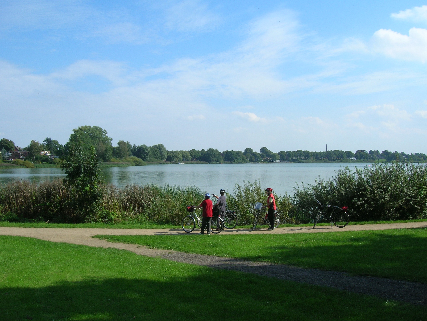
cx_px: 214
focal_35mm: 35
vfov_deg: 40.7
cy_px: 160
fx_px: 432
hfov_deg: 52.6
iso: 50
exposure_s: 1/370
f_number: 4.9
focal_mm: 5.8
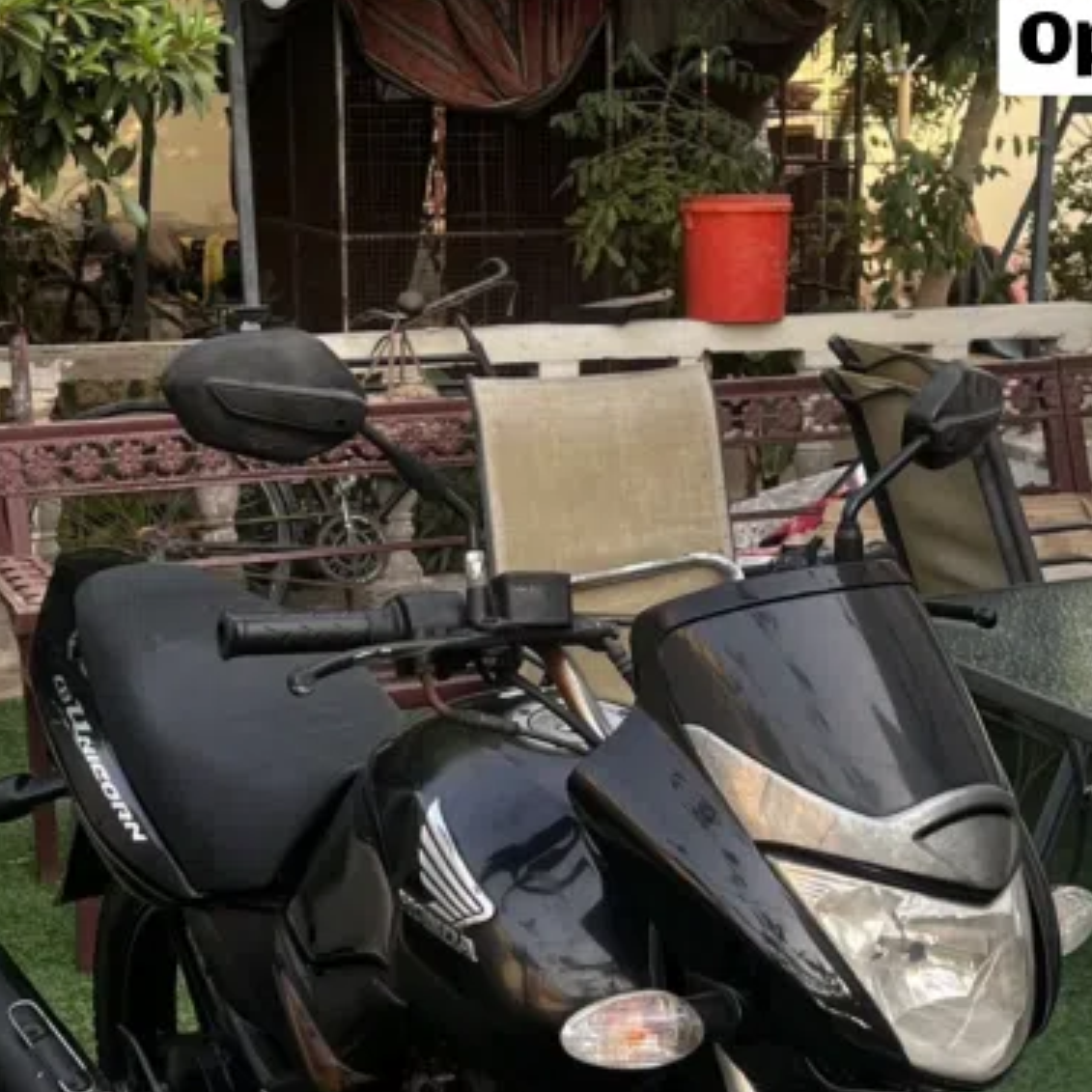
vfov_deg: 42.8
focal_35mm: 39
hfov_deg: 42.8
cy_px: 513
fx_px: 1392
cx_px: 562
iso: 40
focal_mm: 5.7
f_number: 1.5
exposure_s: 1/181
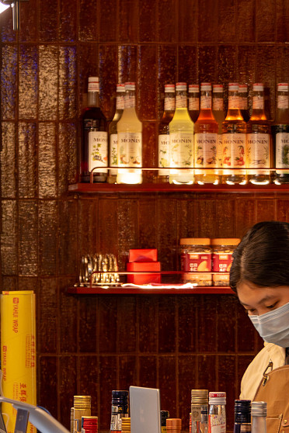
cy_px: 211
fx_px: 3275
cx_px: -205
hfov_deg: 5.0
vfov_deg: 7.6
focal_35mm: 272
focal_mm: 79
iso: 1250
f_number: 6.3
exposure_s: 1/50
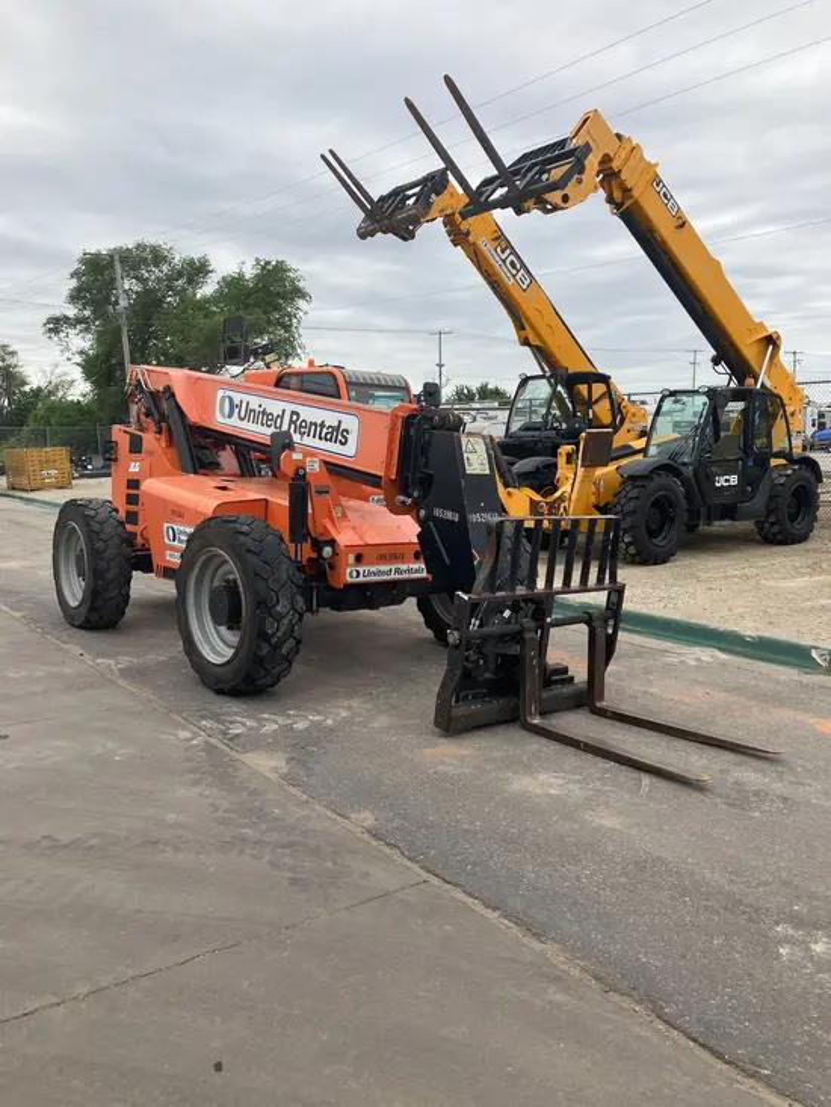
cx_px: 416
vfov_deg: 63.4
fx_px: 896
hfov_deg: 49.8
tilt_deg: -7.3
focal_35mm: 28
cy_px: 554
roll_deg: -0.4
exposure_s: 1/972
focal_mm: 3.99
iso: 32
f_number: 1.8
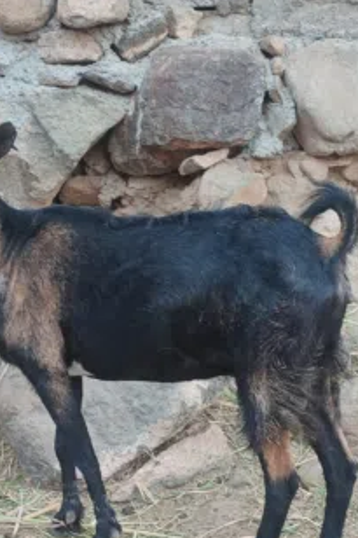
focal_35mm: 45
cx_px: 185
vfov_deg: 42.8
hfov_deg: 29.8
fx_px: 672
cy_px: 373
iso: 332
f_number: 1.89
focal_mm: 5.95
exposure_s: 1/50
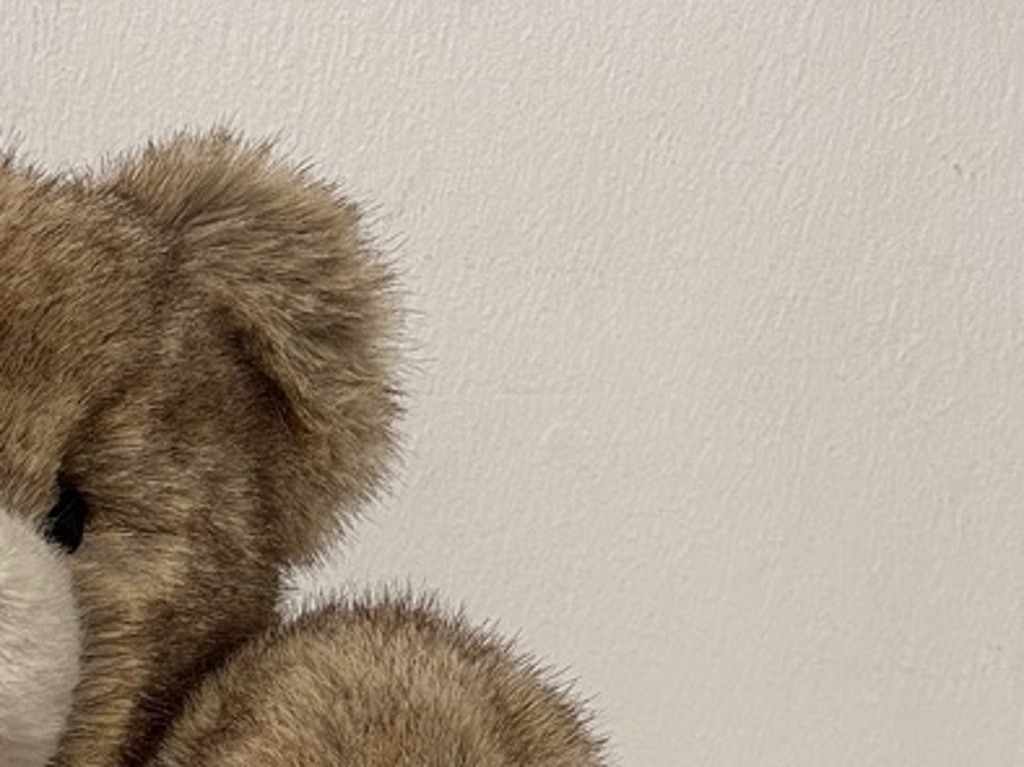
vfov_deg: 20.8
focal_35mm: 65
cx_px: -198
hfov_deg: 26.6
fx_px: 1922
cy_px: 959
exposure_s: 1/50
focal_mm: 5.1
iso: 64
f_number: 1.6
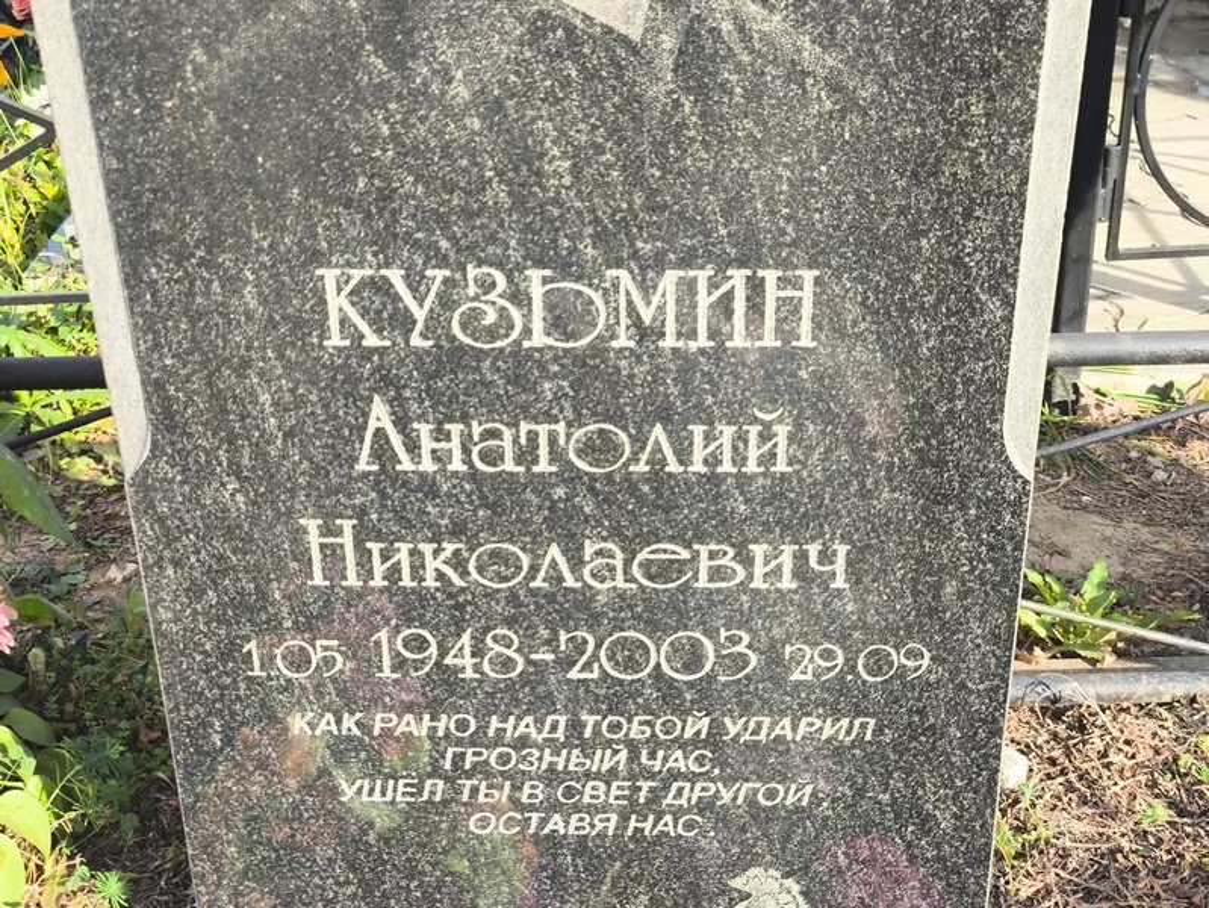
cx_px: 604
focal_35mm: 50
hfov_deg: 38.2
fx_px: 1747
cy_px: 454
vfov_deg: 29.1
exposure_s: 1/235
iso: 50
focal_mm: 4.71
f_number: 1.7
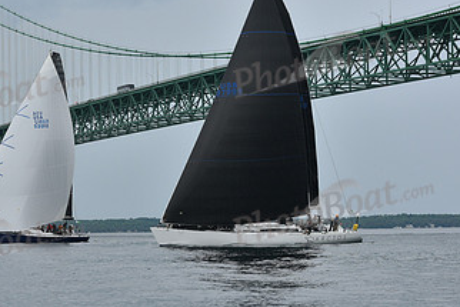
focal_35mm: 126
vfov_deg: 10.9
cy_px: 155
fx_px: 1611
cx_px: 160
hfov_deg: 16.2
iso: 250
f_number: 4.5
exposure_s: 1/800
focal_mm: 70
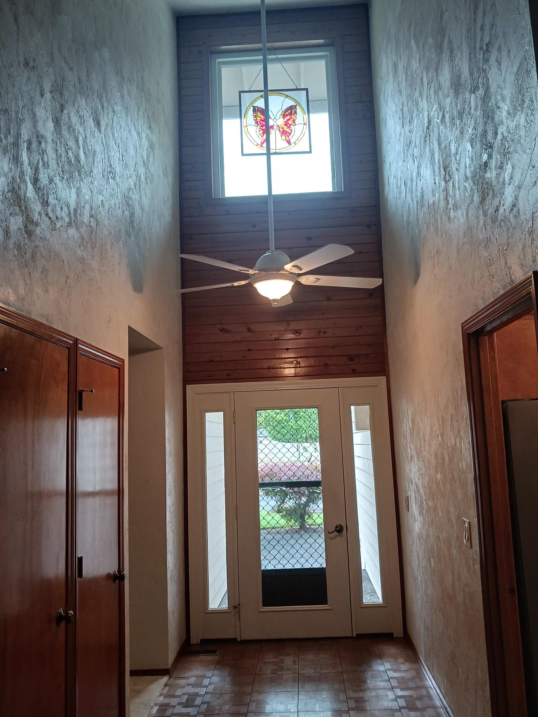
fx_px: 601
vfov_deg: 61.7
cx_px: 283
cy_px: 366
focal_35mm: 29
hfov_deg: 48.2
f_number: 1.8
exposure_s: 1/50
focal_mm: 4
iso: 160
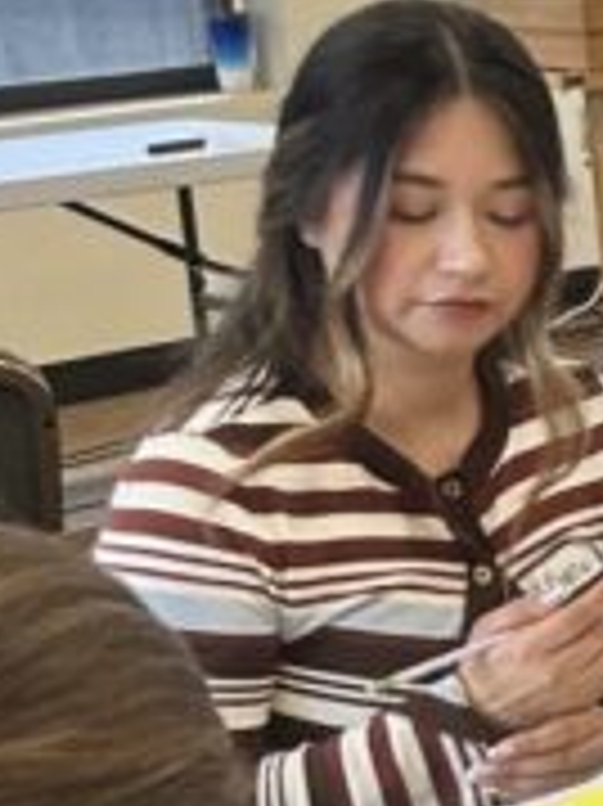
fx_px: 3651
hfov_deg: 8.4
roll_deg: +2.5
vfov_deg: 12.5
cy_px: 698
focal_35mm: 157
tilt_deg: -17.3
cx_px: 1575
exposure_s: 1/60
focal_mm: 5.7
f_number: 1.5
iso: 100
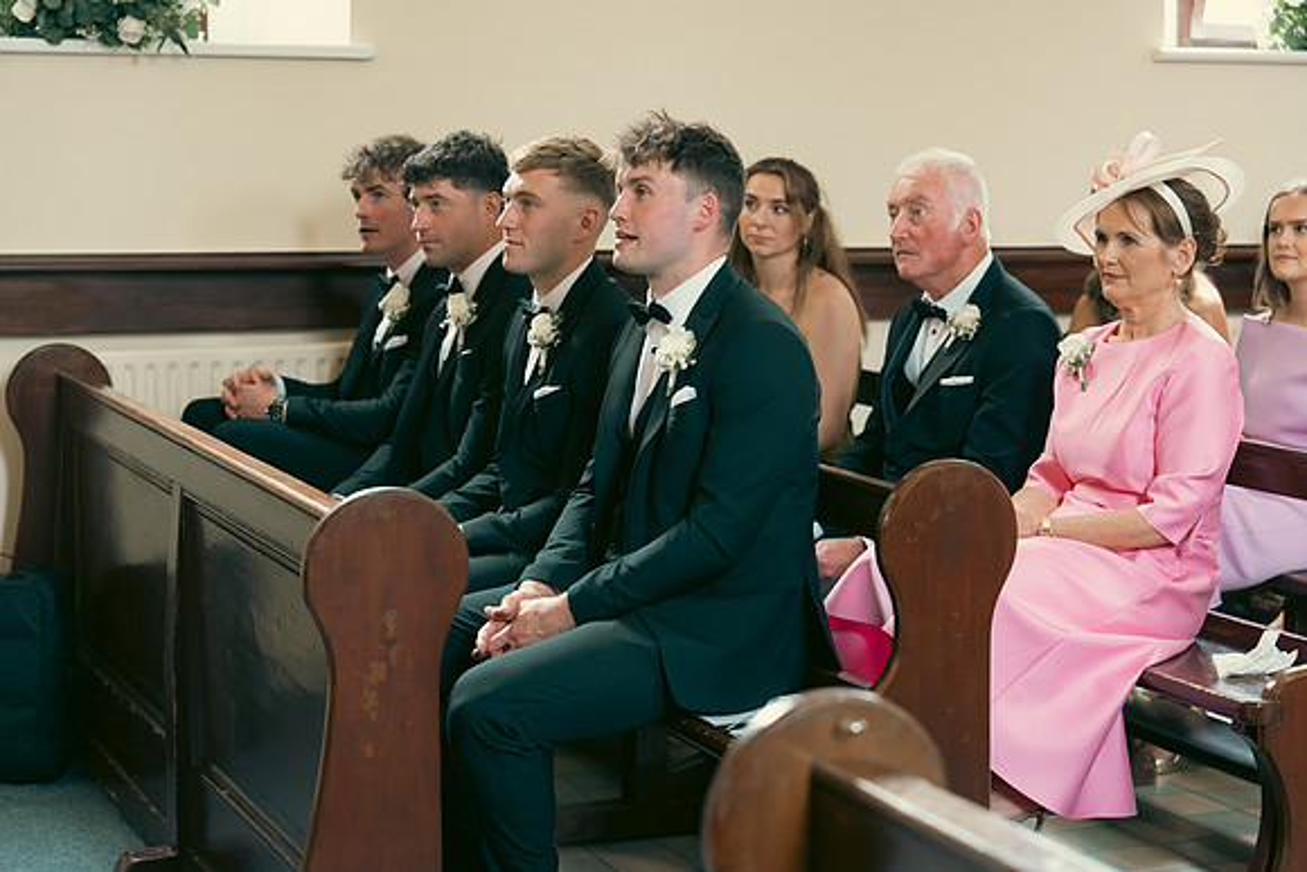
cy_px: 436
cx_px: 654
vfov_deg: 19.5
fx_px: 2542
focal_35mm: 70
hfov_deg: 28.8
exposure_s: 1/200
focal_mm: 70
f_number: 3.5
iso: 2500
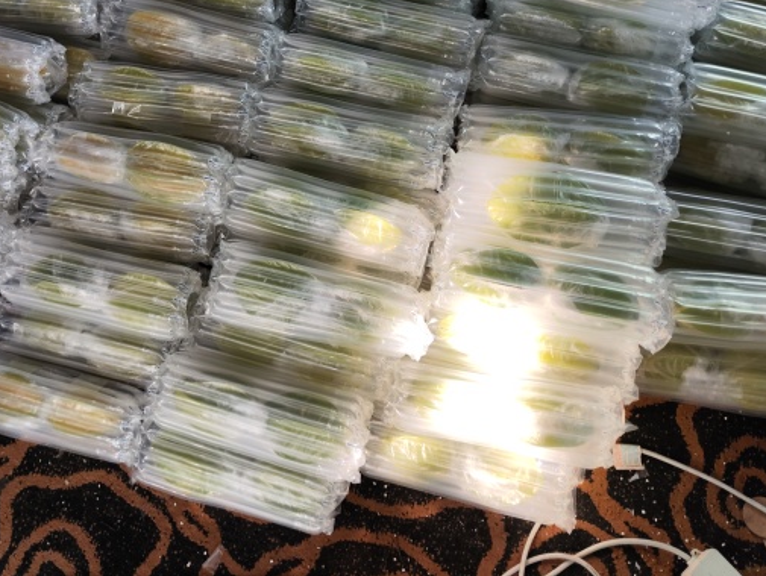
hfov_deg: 48.0
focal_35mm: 38
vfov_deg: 36.6
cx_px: 249
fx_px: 842
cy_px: 122
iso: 62
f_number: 1.8
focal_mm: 4.68
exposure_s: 1/50
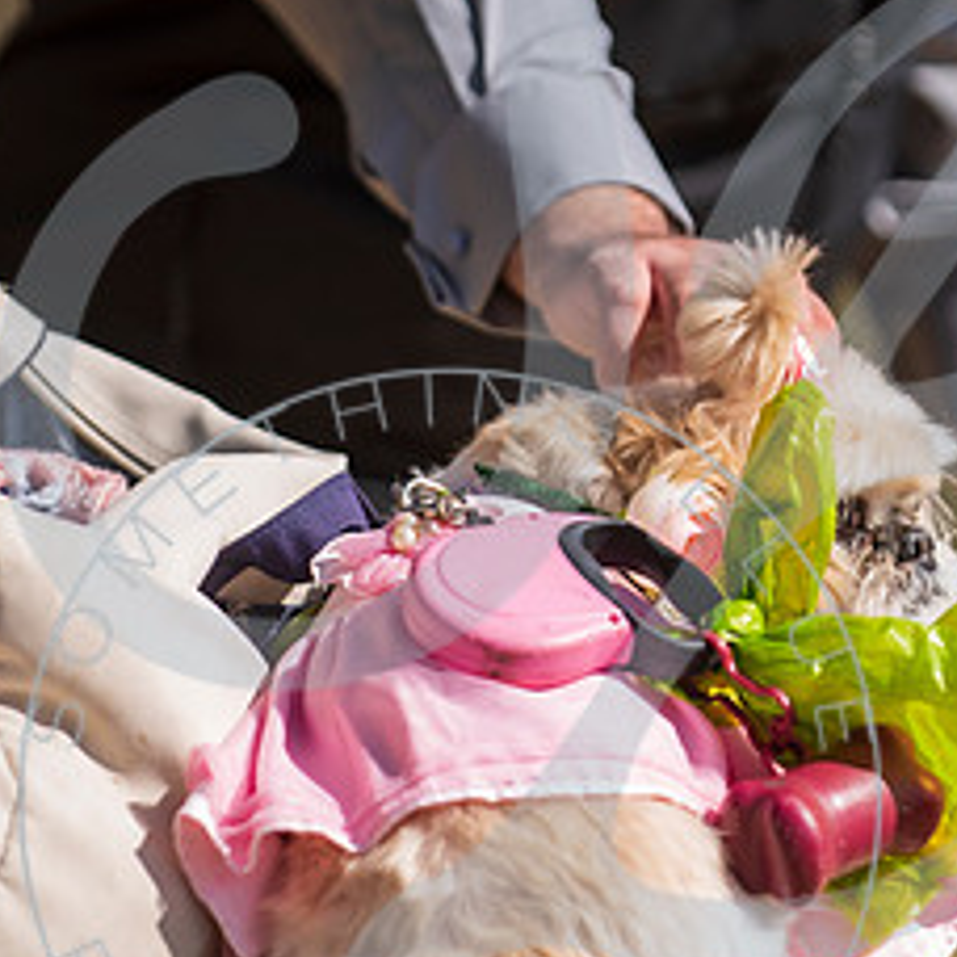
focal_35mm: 303
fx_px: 9477
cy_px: 447
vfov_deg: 5.8
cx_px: 659
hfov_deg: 5.8
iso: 100
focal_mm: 140
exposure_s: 1/1600
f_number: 2.8
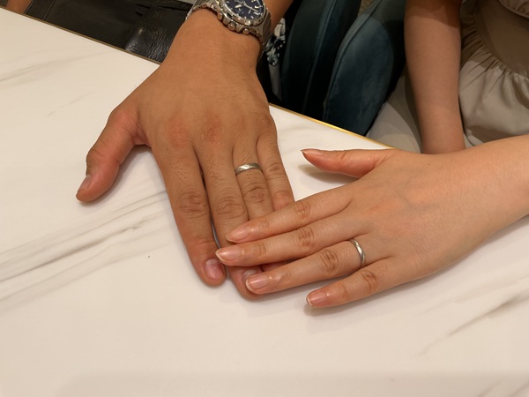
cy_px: 198
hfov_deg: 61.7
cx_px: 264
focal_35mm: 29
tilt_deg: -55.3
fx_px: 443
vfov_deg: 48.2
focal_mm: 3
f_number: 1.8
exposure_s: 1/156
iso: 20
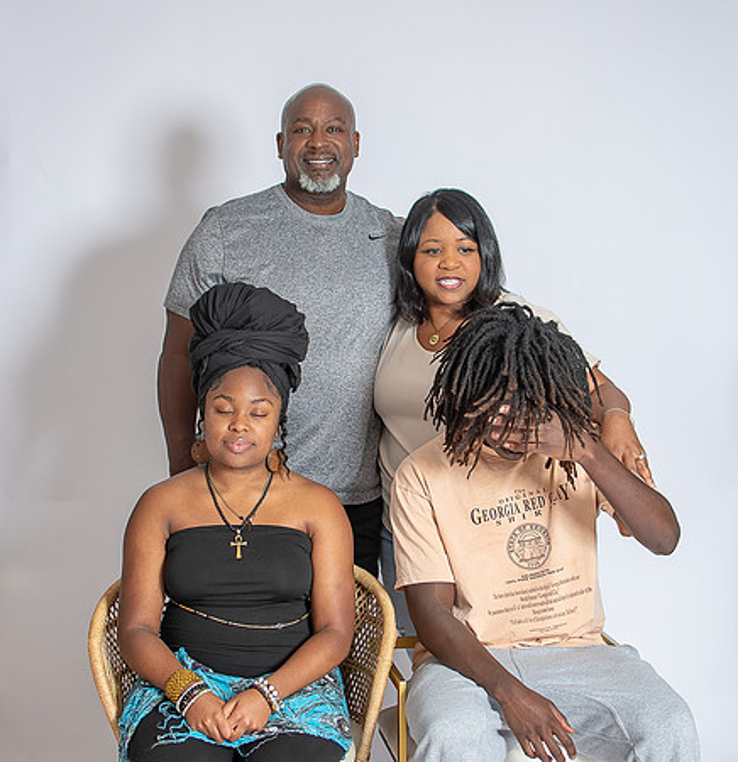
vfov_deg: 26.0
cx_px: 374
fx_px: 1652
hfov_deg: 25.2
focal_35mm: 67
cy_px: 381
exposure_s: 1/250
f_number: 2.8
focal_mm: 35
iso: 100
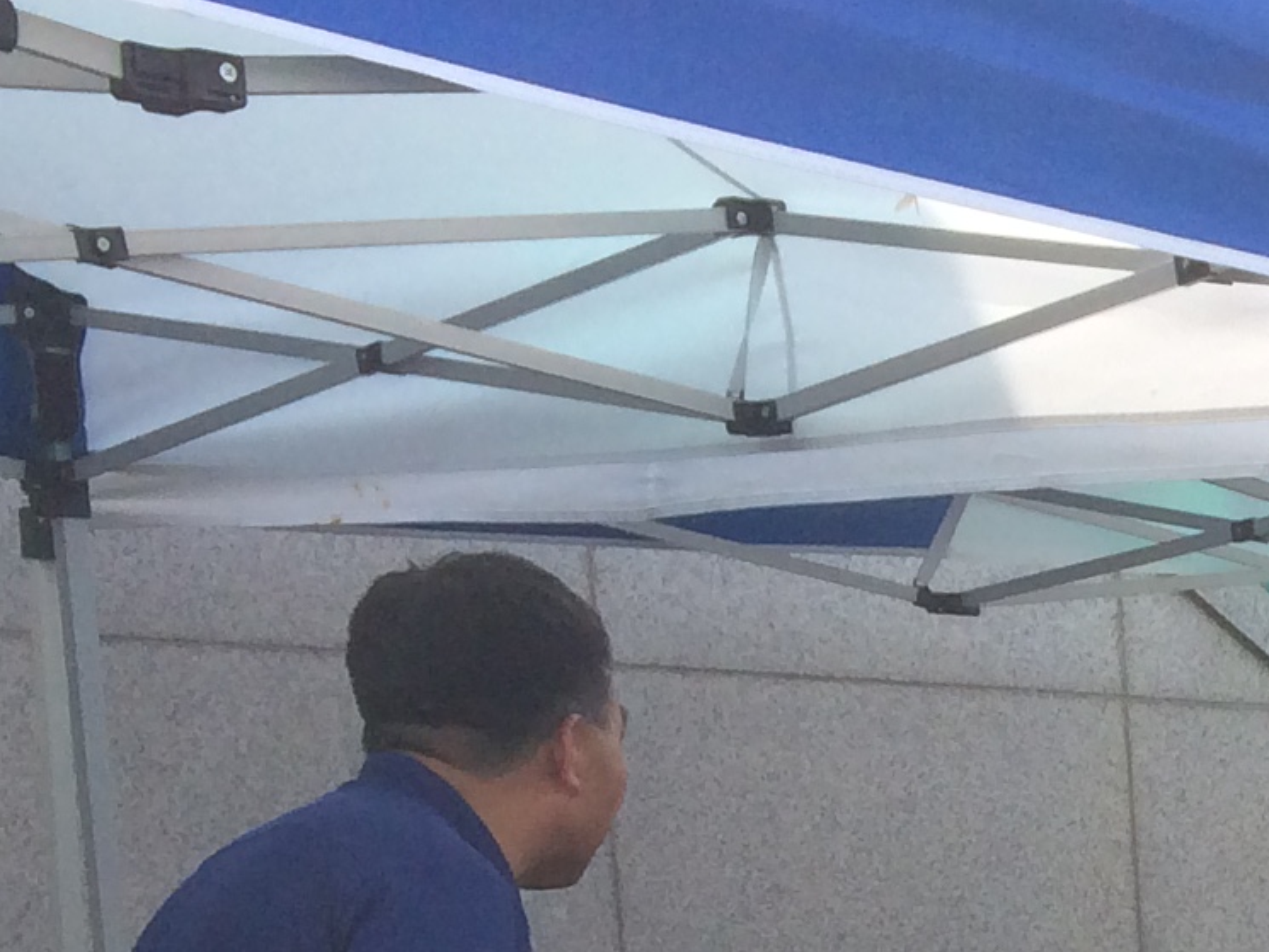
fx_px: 4656
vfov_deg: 10.7
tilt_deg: -11.7
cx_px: 2480
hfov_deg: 13.5
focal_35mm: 127
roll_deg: +0.4
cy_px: 1921
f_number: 2.2
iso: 32
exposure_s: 1/855
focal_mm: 4.15
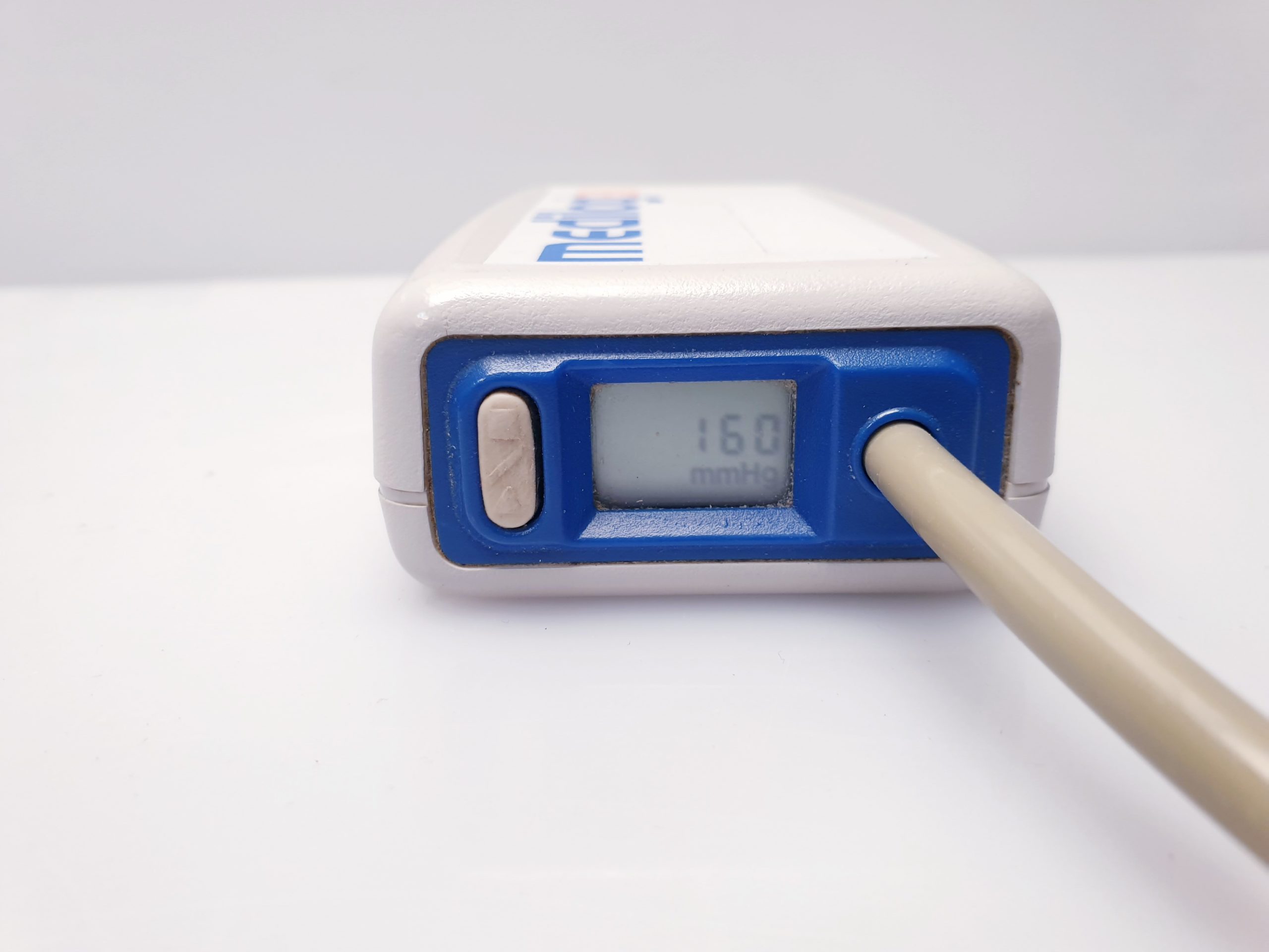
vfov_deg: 53.1
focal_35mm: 26
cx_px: 634
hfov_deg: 67.3
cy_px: 476
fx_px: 953
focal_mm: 4.3
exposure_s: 1/50
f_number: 2.4
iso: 80
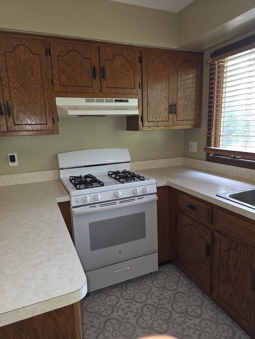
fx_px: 226
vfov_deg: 73.9
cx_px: 128
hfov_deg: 58.9
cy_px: 170
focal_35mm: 23
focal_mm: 6.3
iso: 100
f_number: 1.7
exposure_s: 1/60
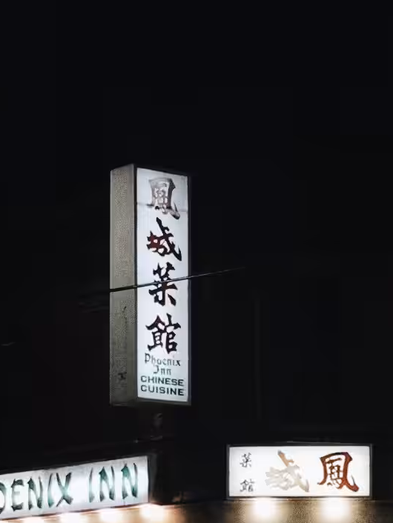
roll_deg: +0.7
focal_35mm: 134
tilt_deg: +5.2
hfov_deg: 11.0
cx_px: 299
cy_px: 538
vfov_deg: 14.5
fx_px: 2027
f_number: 2.2
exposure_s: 1/15
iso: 32
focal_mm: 4.15
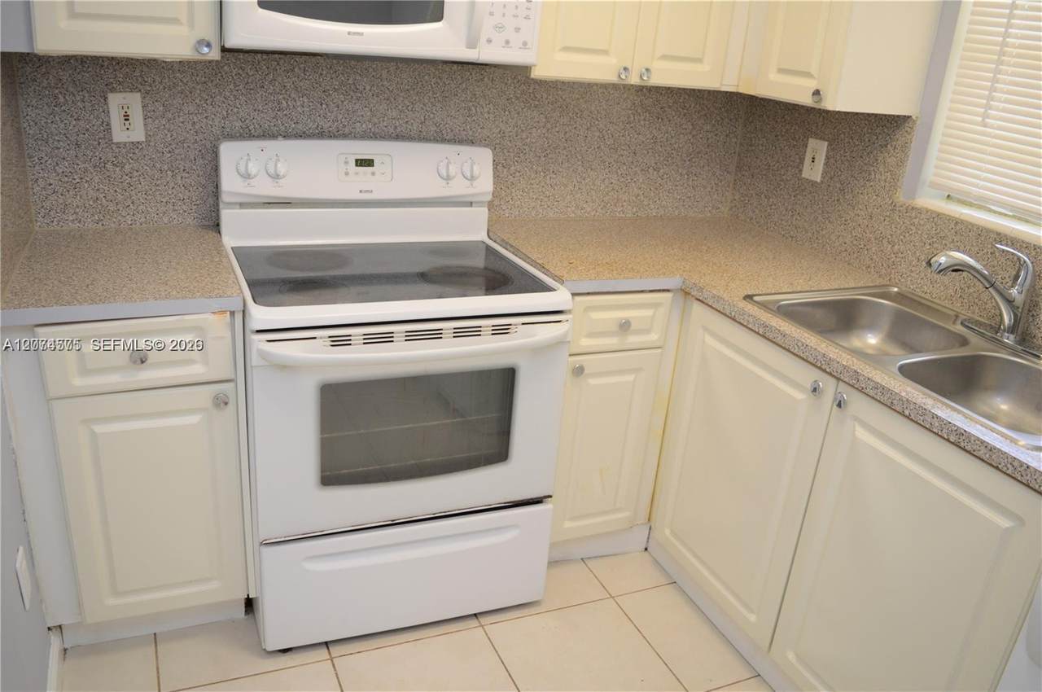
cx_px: 521
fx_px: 781
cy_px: 346
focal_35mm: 27
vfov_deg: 47.8
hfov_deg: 67.4
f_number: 3.5
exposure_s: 1/60
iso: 400
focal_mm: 18
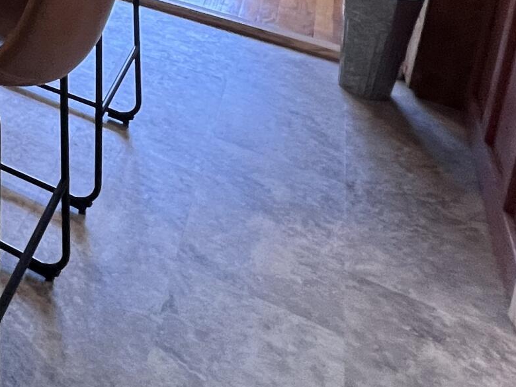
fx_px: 745
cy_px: -220
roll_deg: -2.6
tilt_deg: -10.6
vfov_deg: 22.7
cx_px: -258
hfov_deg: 27.0
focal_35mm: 50
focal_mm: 1.57
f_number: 1.8
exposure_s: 1/60
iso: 160
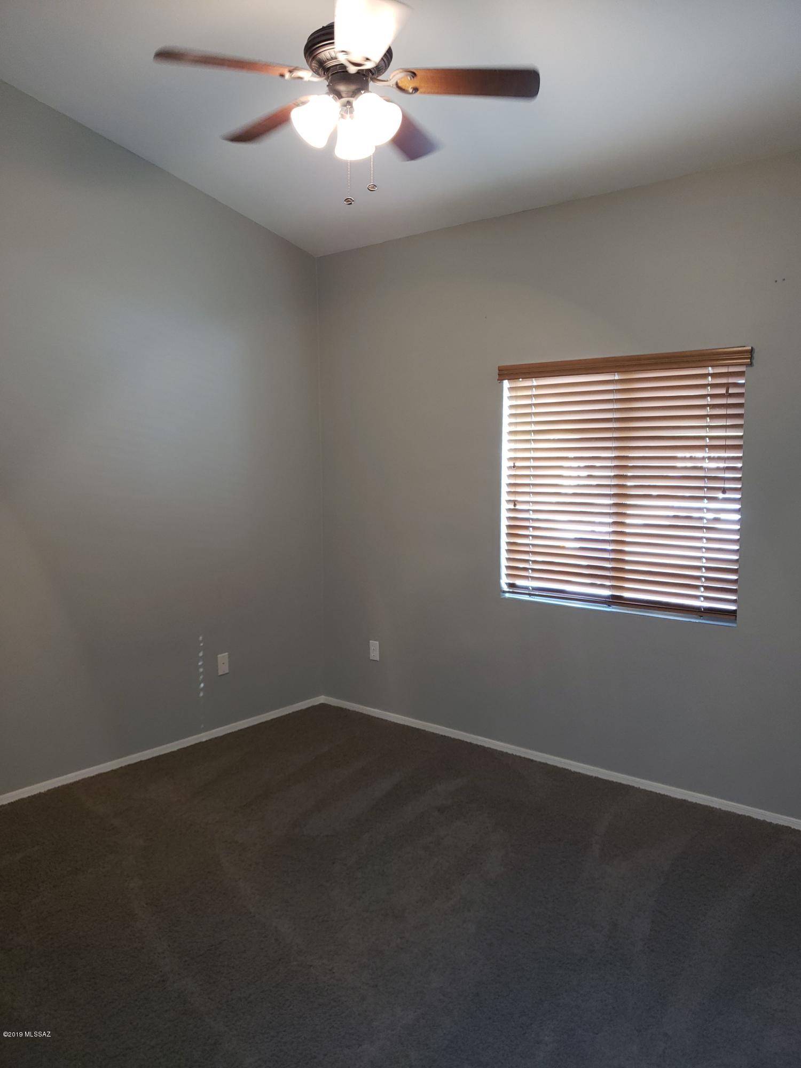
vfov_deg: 67.3
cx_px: 400
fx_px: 802
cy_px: 534
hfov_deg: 53.1
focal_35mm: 26
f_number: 1.5
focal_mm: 4.3
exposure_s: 1/24
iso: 100
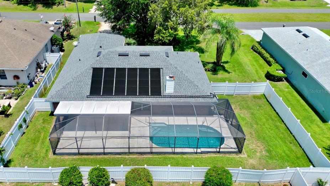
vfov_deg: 40.2
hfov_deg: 65.9
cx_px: 148
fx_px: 254
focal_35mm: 29
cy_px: 91
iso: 120
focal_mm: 6.72
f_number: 1.7
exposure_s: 1/3000
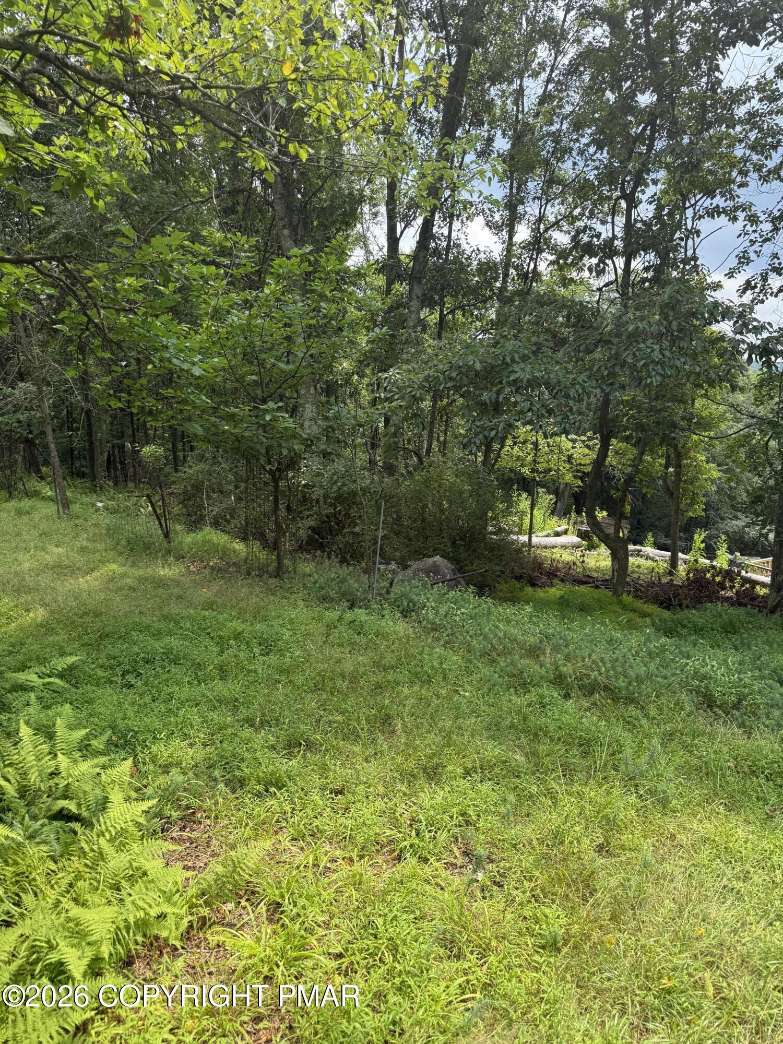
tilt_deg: -10.0
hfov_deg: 56.8
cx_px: 392
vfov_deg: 71.6
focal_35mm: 24
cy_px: 522
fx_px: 724
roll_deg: -0.3
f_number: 1.78
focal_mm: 6.76
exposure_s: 1/1230
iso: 100
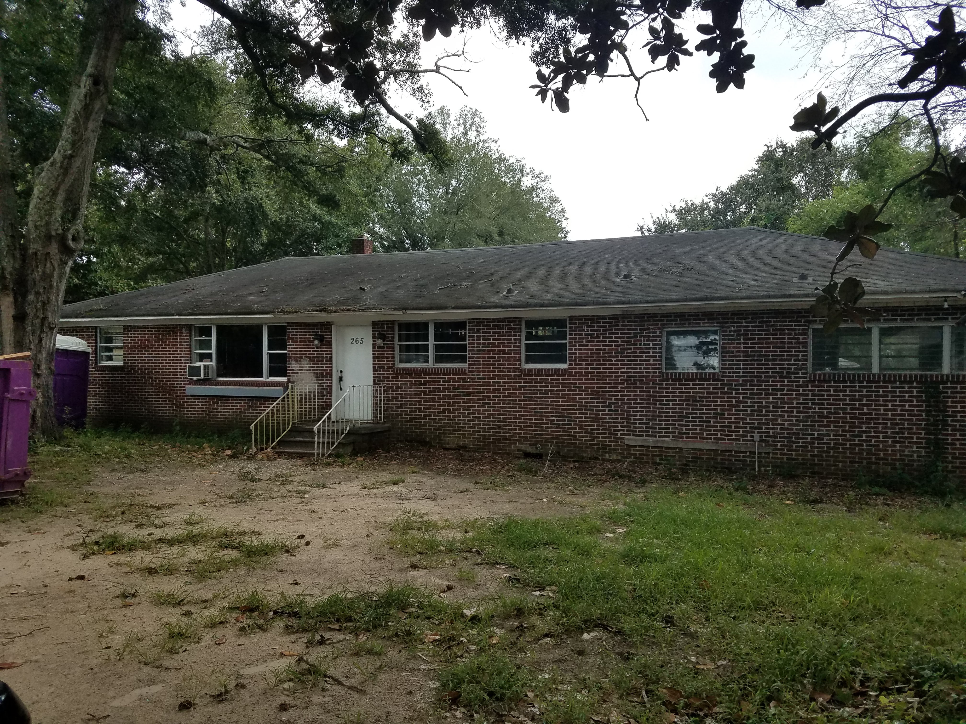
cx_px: 483
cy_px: 362
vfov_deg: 53.1
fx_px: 726
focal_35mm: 26
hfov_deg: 67.3
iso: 40
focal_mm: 4.2
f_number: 1.7
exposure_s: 1/820
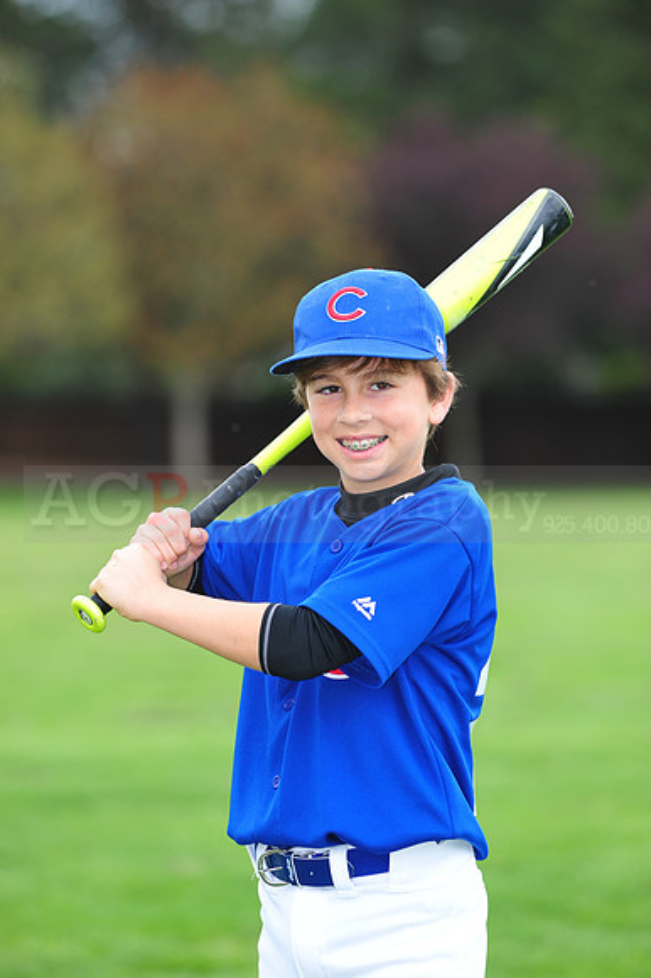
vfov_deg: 10.3
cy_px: 489
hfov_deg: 6.9
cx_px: 326
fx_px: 5431
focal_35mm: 200
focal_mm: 200
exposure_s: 1/400
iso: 400
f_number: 5
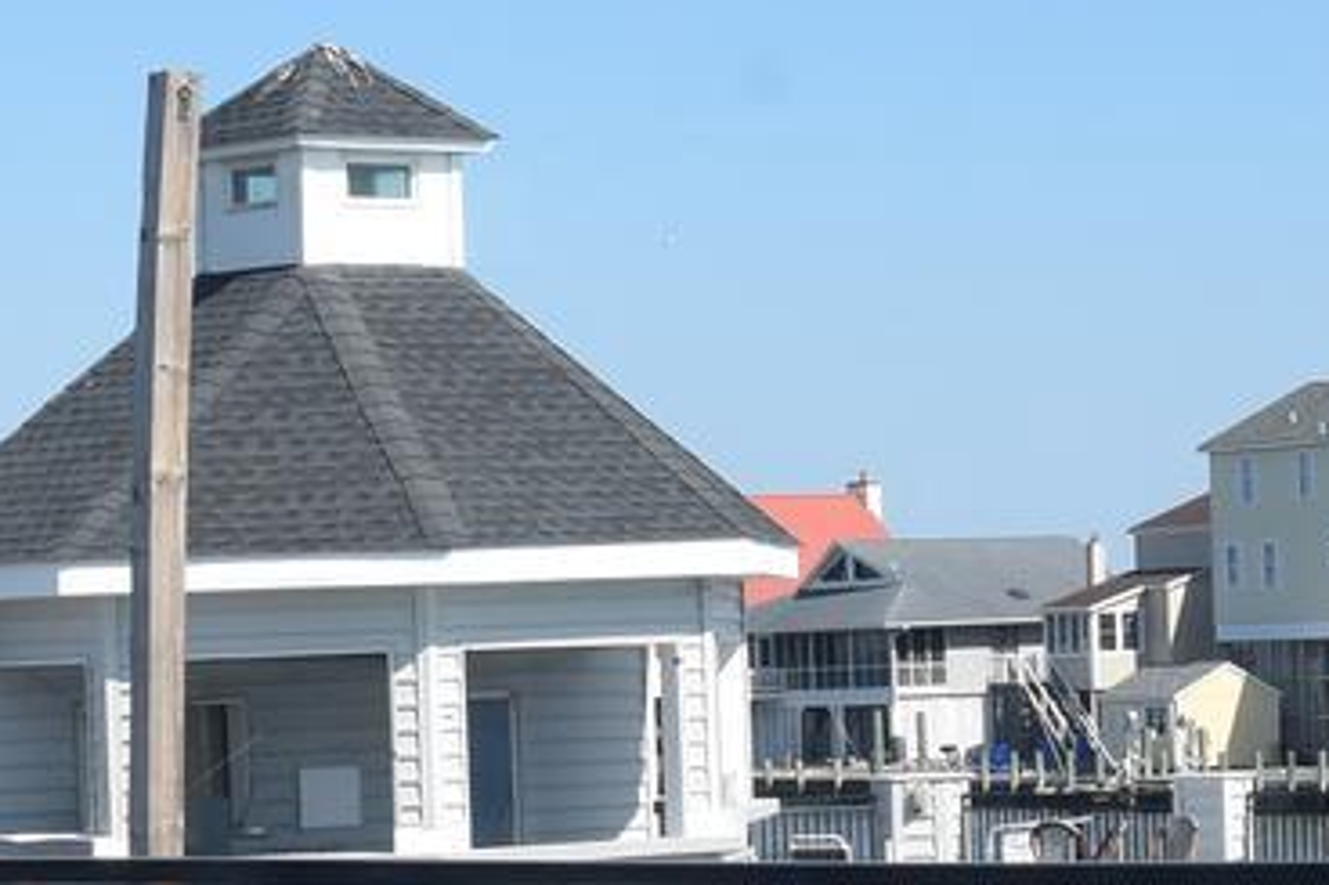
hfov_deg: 12.2
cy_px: 663
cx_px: 1203
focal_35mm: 167
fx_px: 6162
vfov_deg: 8.2
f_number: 9
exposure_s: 1/320
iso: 200
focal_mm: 20
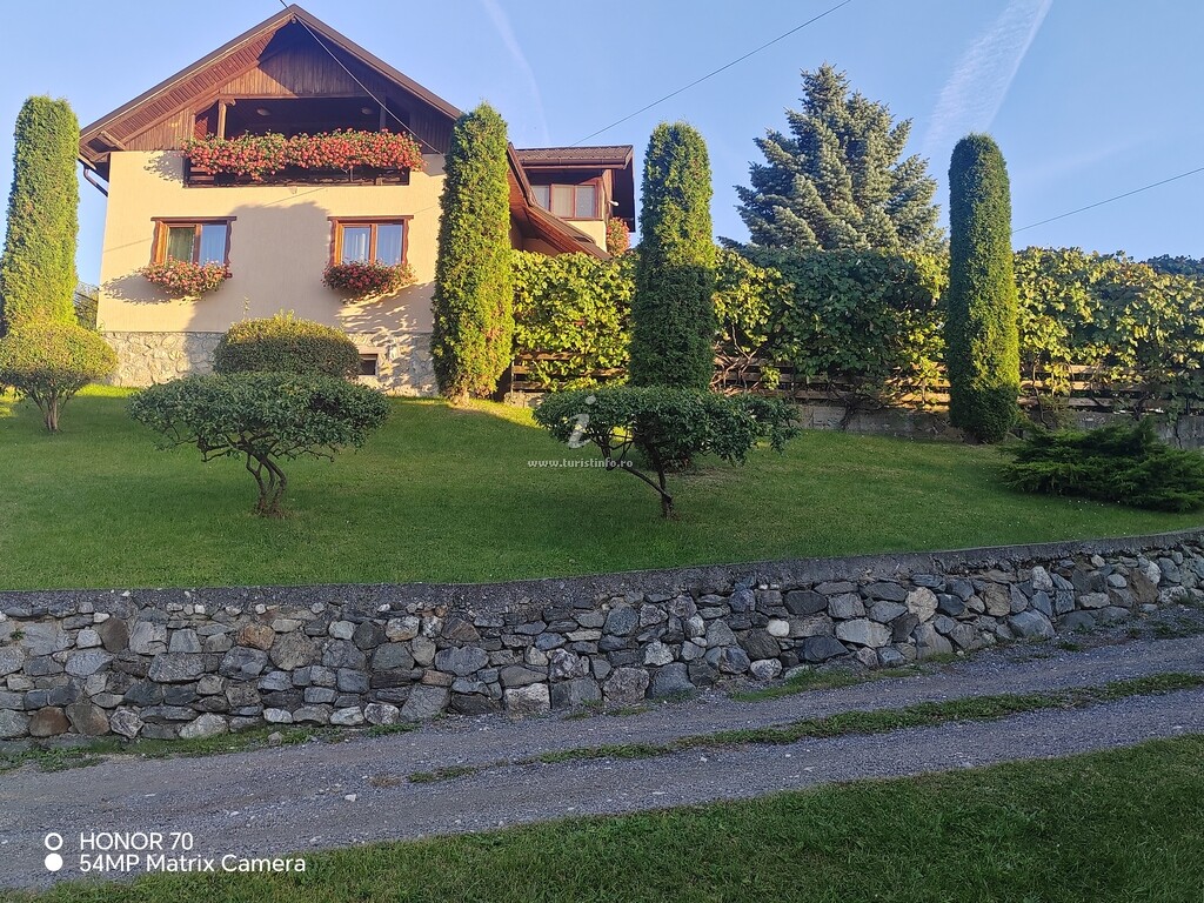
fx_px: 1009
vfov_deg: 48.2
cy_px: 452
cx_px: 602
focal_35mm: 29
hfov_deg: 61.7
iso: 100
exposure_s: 1/370
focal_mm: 5.52
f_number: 1.9
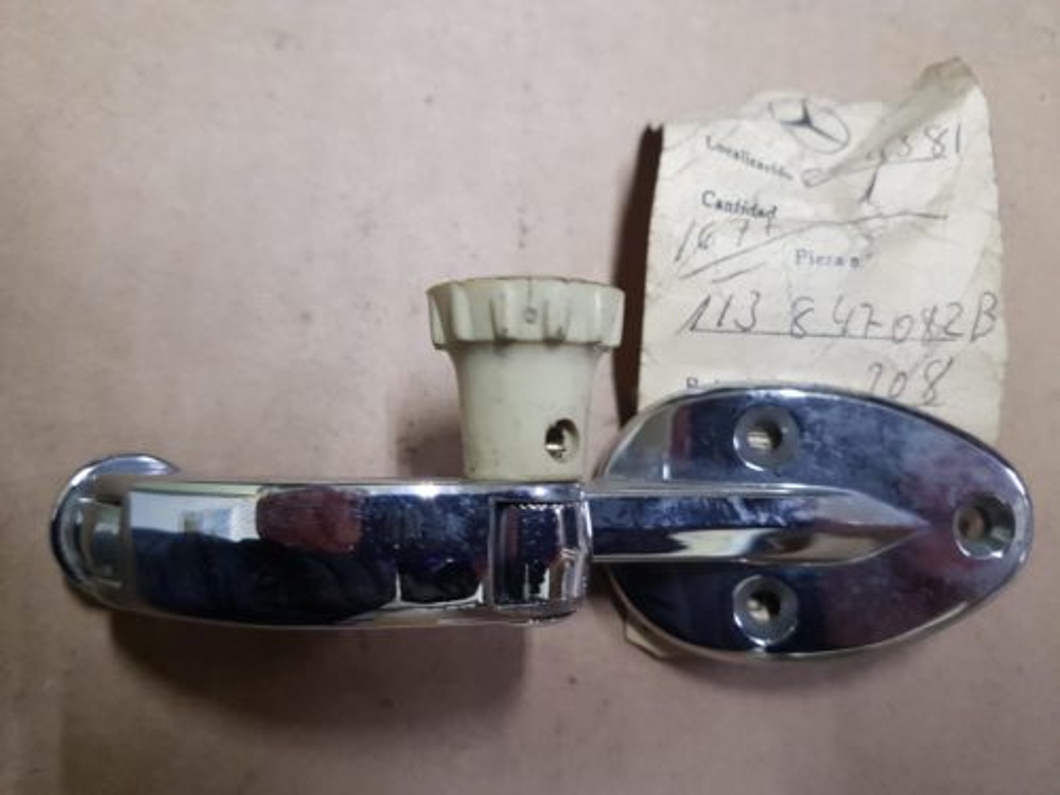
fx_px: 796
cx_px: 530
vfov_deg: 53.1
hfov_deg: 67.3
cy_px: 398
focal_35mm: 26
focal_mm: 4.2
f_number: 1.7
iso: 200
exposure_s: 1/25
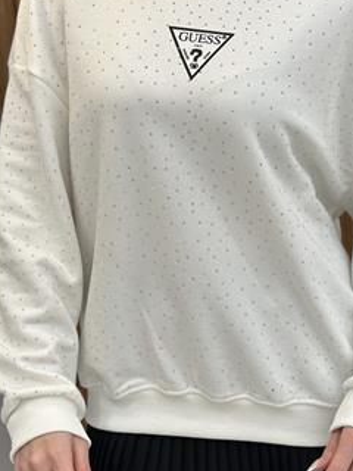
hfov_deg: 18.9
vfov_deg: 25.0
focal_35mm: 78
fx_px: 1061
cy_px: 199
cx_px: 227
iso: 80
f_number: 1.78
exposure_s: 1/100
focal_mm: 6.86
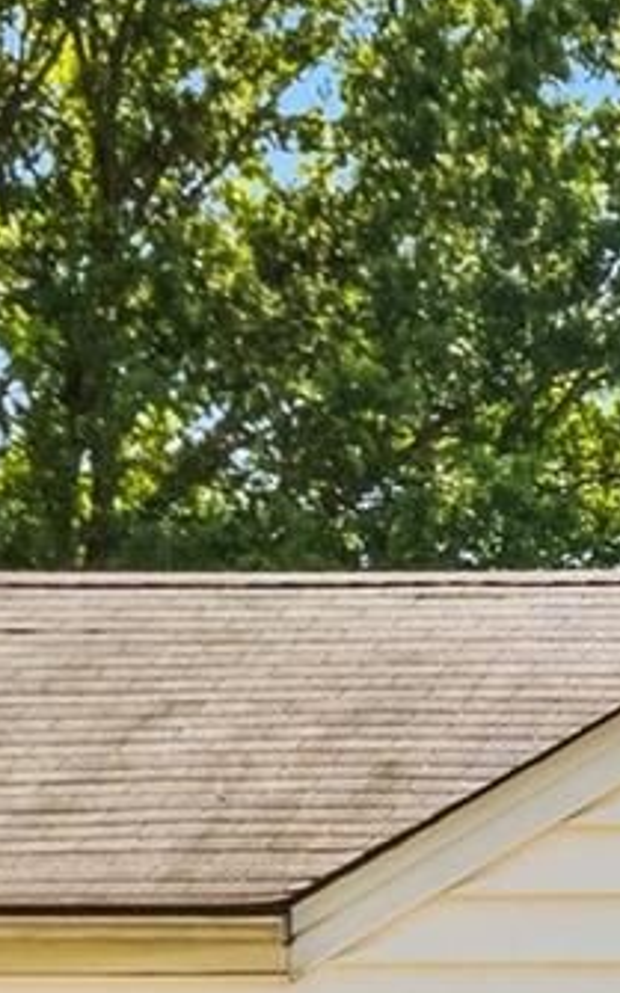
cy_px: 1392
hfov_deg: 8.7
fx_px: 3709
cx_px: 1483
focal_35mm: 137
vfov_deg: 14.4
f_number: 2.8
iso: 100
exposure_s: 1/1000
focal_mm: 8.38
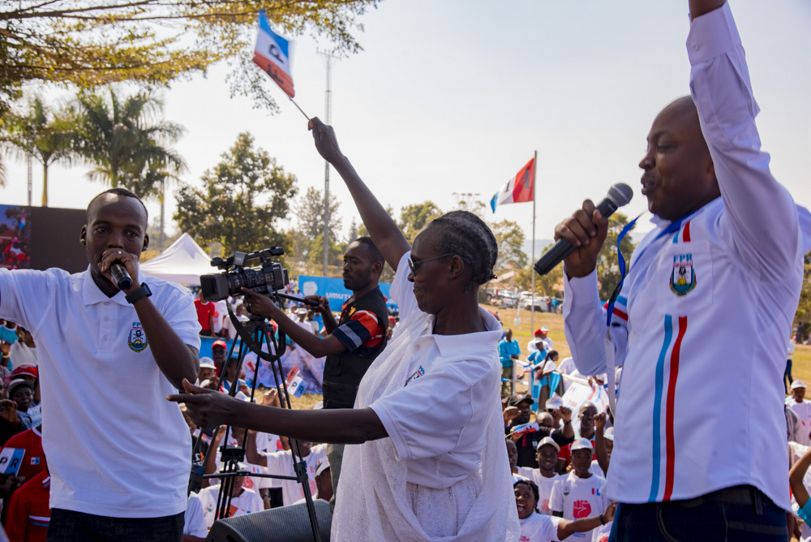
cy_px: 271
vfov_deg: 29.3
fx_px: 1037
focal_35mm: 46
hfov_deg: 42.7
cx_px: 406
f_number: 8
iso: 200
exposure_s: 1/200
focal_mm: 46
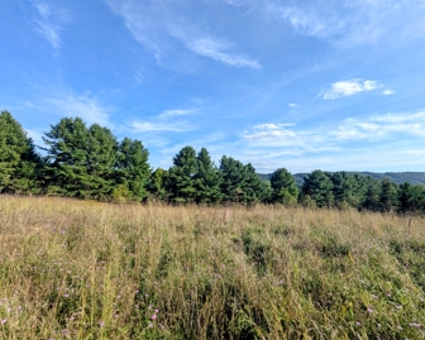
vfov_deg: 77.0
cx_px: 217
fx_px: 214
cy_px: 173
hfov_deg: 89.6
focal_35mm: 17
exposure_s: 1/1214
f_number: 2.2
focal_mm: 2.35
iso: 49
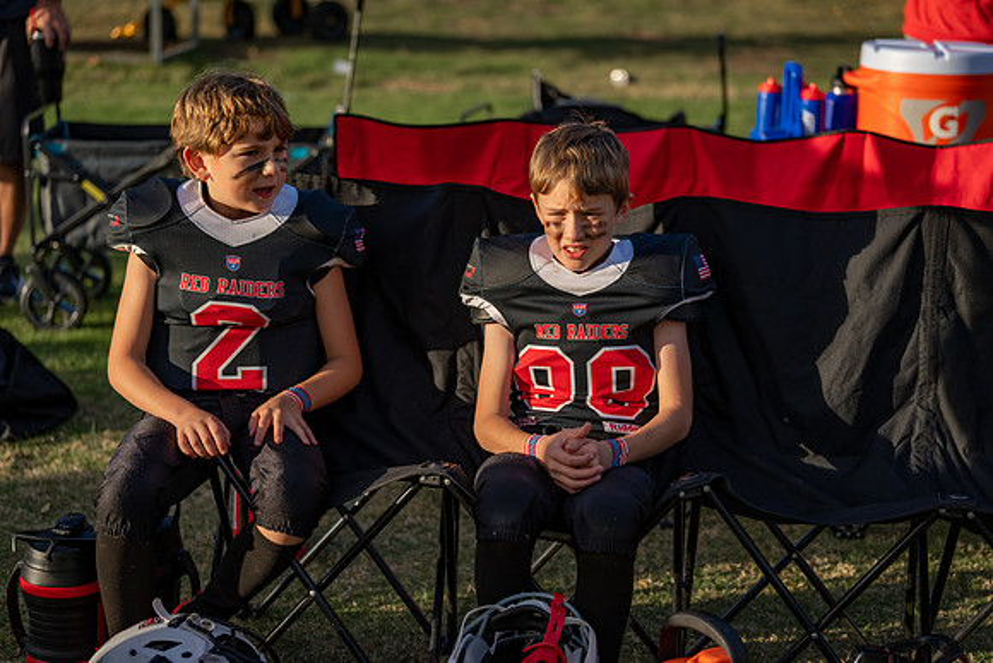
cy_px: 332
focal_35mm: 70
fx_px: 1931
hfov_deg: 28.8
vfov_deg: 19.5
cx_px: 496
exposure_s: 1/1250
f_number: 2.8
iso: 125
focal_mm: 70
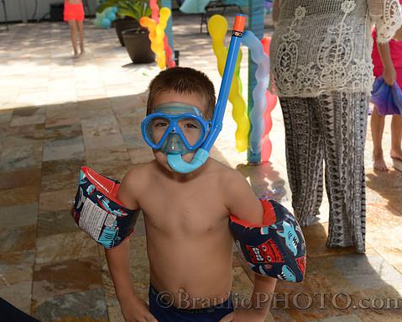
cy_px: 160
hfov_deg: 37.3
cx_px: 177
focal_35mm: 50
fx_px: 595
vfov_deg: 30.2
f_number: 8
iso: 140
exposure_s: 1/160
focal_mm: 44
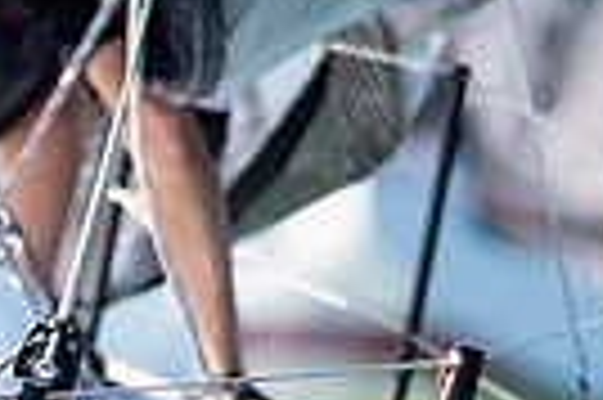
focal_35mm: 1947
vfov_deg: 0.7
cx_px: -616
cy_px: 447
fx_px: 32572
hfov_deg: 1.1
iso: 200
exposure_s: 1/1600
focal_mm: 300
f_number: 5
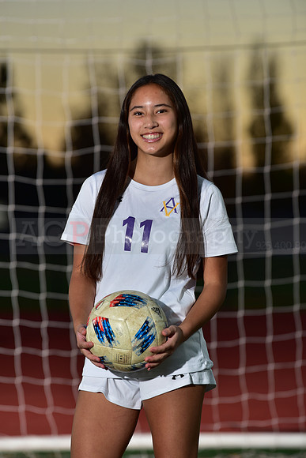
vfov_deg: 10.3
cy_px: 229
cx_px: 153
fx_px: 2548
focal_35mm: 200
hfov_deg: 6.9
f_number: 4.5
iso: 250
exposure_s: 1/200
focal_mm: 200
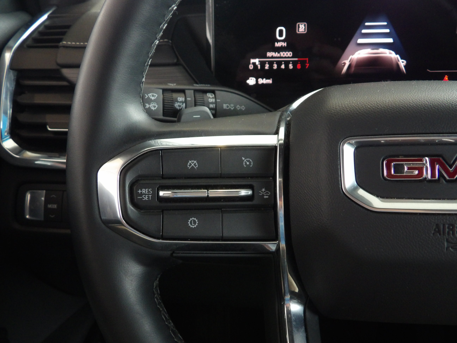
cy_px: 172
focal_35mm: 33
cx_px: 228
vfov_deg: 42.9
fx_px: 436
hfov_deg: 55.4
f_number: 3.6
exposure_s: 1/20
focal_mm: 5.9
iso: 444
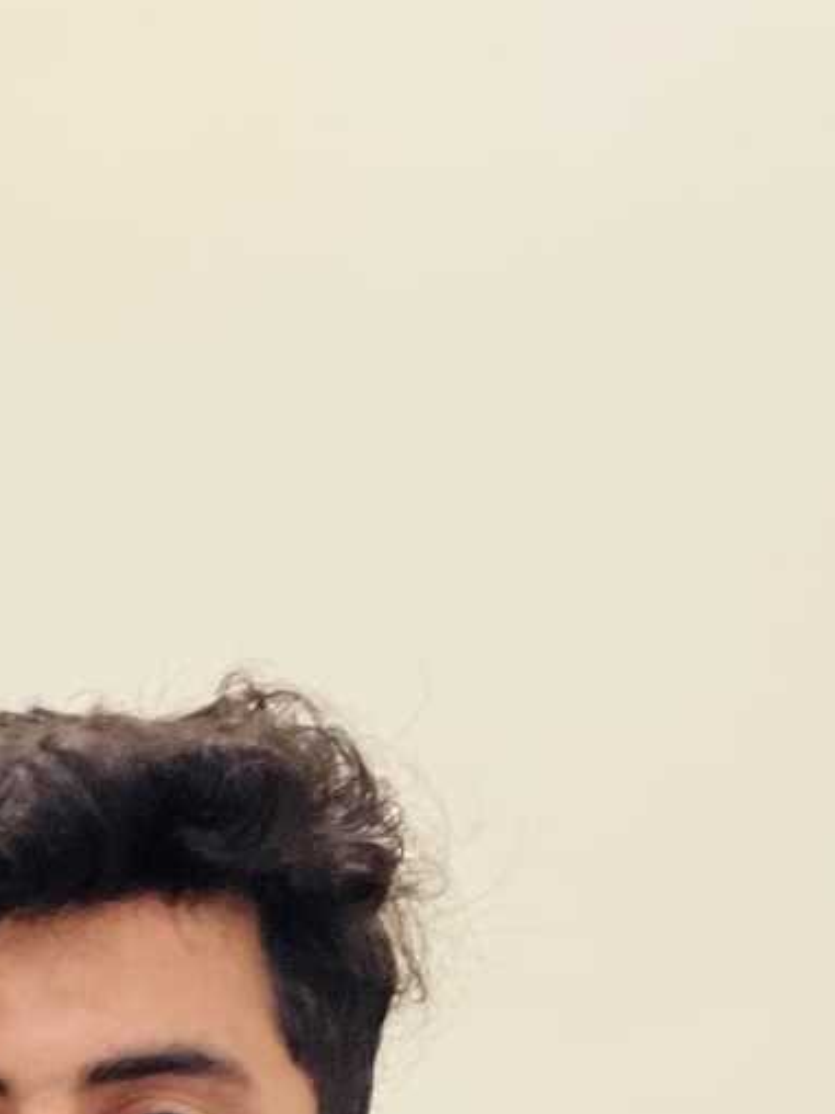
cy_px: 2132
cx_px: 164
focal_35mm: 254
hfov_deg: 5.8
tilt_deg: -0.6
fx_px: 8169
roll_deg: -1.4
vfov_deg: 7.5
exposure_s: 1/33
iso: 250
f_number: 2.2
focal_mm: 7.5
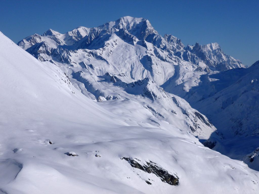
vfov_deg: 18.9
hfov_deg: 25.0
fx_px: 584
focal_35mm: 78
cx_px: 130
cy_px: 97
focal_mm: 13.9
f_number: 16
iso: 100
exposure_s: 1/200
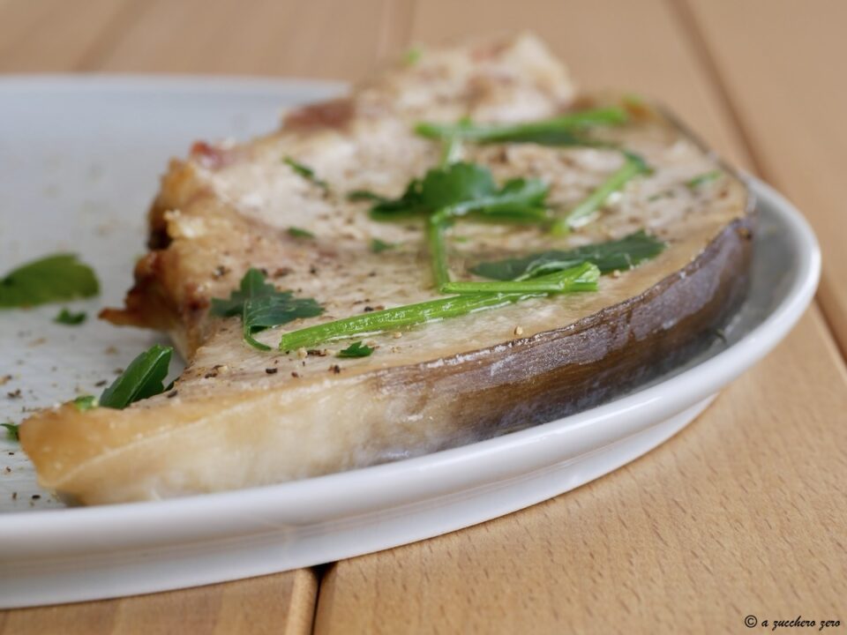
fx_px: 2104
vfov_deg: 17.2
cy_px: 318
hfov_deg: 22.8
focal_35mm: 86
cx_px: 424
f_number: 5.6
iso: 200
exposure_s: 1/6
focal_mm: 43
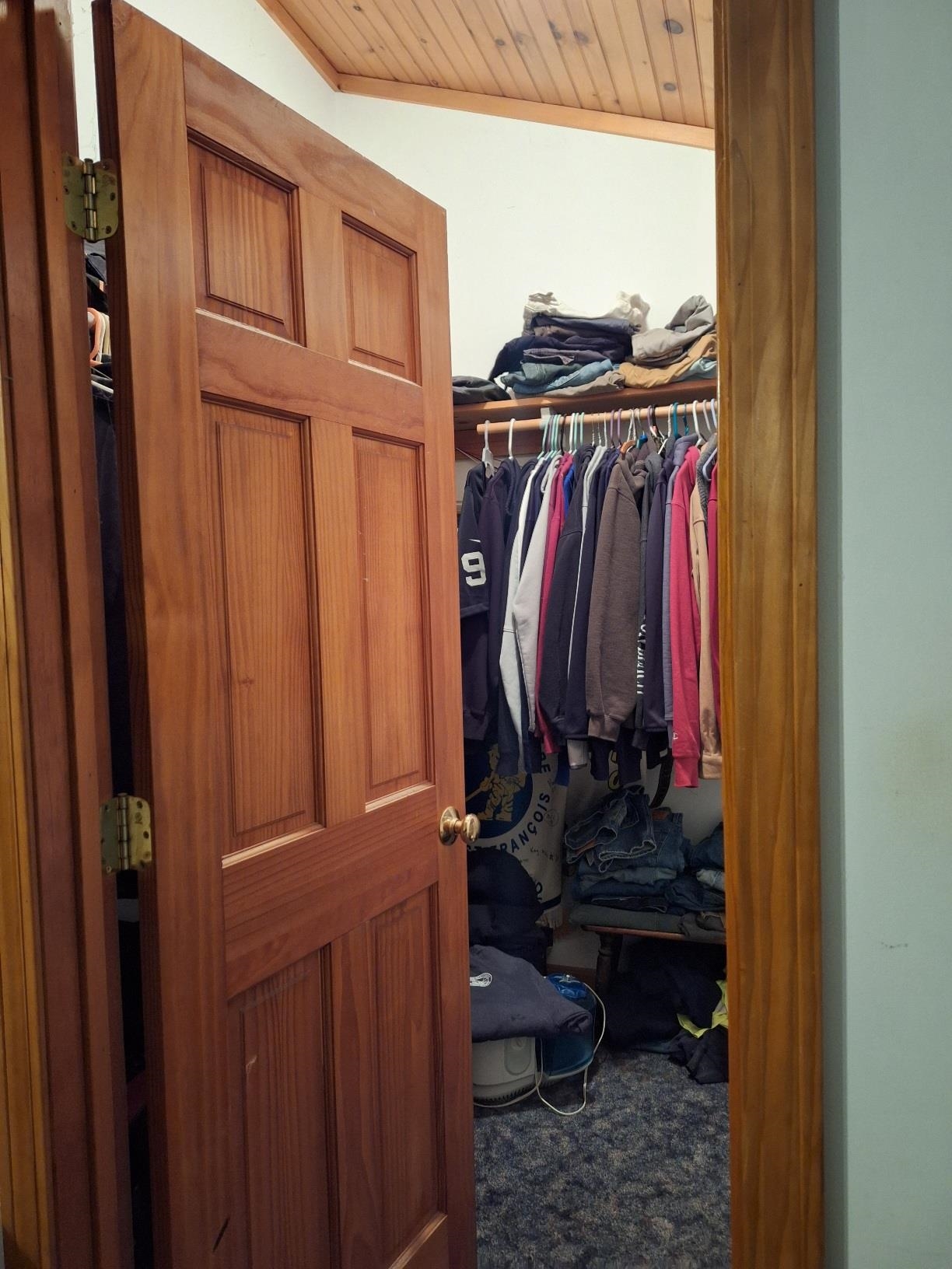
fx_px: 843
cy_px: 634
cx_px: 476
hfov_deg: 58.9
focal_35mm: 23
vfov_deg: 73.9
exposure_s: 1/20
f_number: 1.8
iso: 400
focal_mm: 5.54
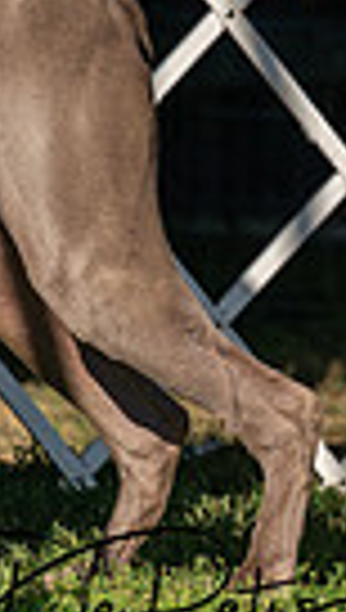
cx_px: 1189
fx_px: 16879
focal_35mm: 1040
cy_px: -234
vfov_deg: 2.1
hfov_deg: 1.2
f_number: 4.5
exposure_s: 1/1250
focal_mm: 200
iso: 100
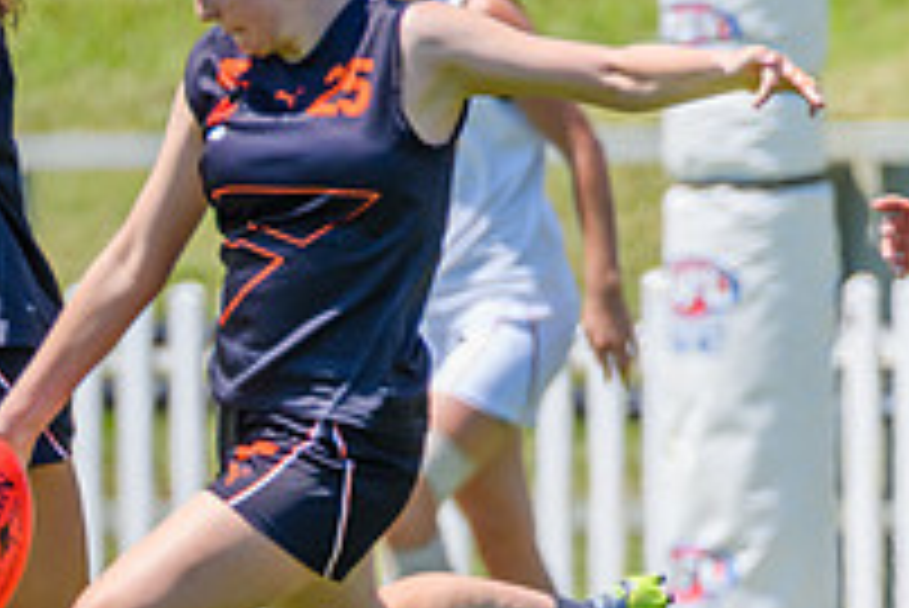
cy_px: 578
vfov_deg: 0.6
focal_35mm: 2285
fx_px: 57736
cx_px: -301
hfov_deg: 0.9
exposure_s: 1/1600
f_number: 9
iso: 800
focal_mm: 600
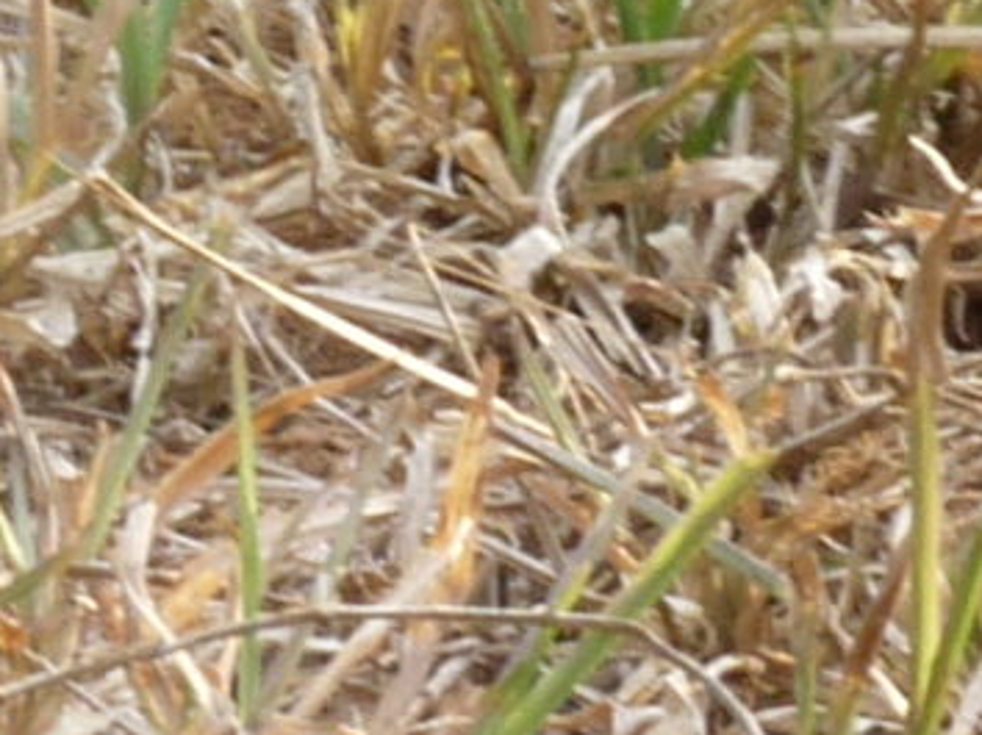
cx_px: 3168
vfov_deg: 1.7
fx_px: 24012
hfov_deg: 2.3
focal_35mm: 847
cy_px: -1814
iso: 125
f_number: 8
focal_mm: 20.8
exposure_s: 1/40
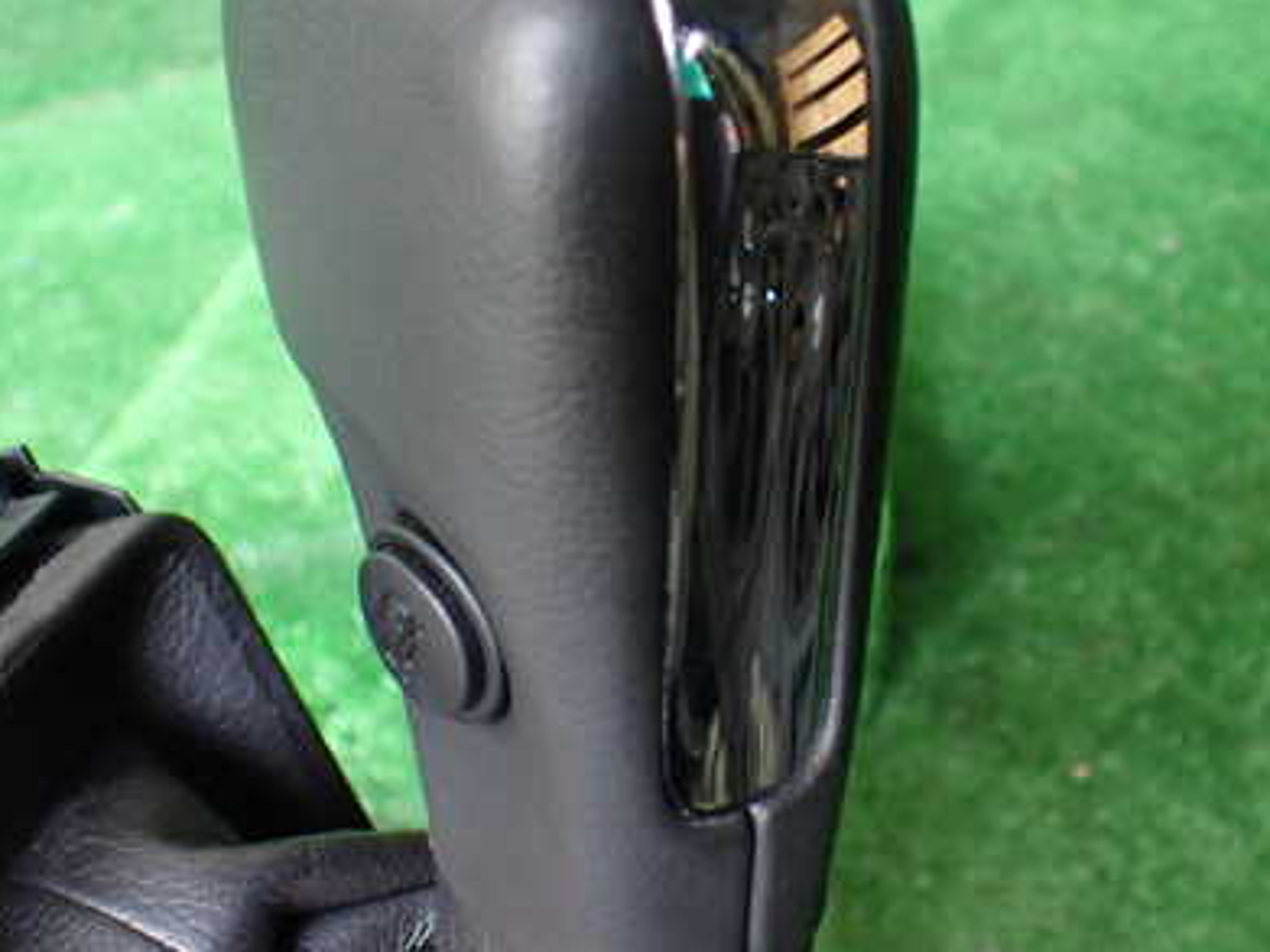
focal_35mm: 46
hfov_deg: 41.2
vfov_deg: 31.3
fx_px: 1687
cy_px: 338
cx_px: 702
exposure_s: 1/125
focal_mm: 5.4
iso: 640
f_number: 2.3
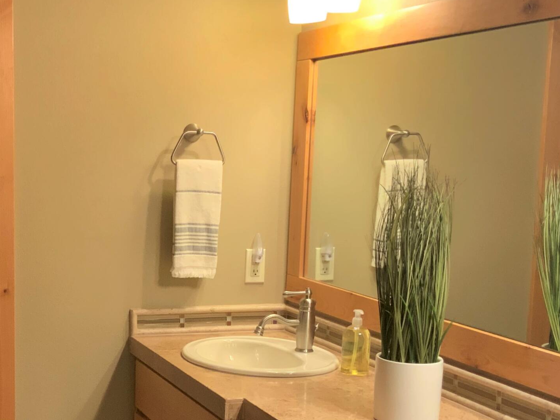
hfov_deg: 30.9
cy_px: 307
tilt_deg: -9.0
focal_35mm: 61
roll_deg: -0.9
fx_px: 987
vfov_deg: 23.8
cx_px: 110
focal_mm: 3
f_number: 1.8
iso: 125
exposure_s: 1/60
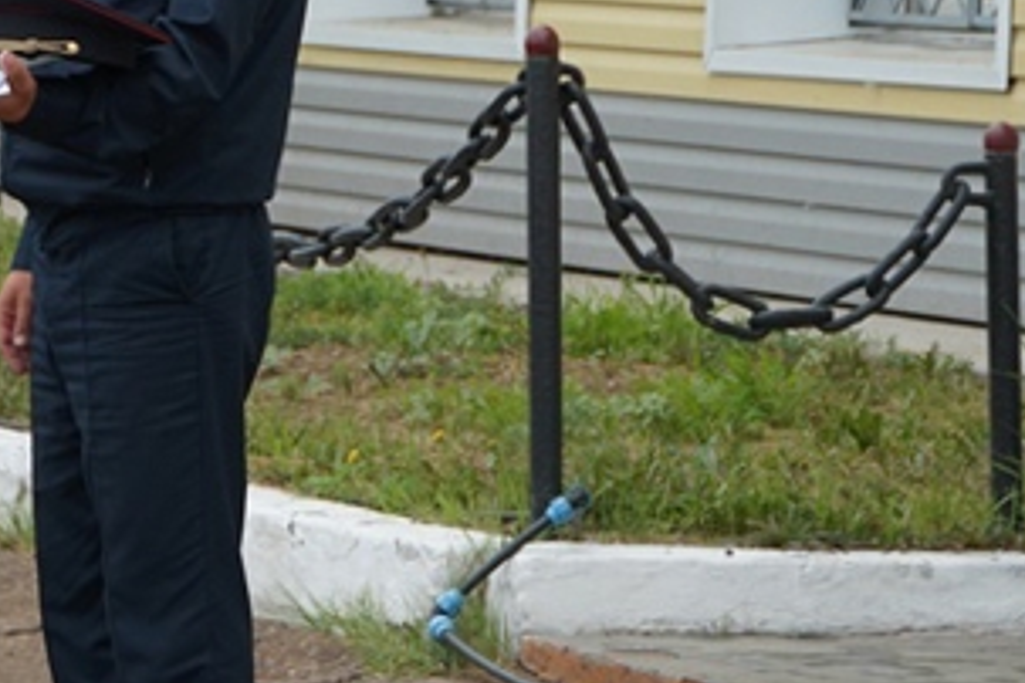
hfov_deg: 8.4
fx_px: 6975
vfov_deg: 5.6
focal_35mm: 245
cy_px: 179
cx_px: 149
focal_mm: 66
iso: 160
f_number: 5.6
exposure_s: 1/160
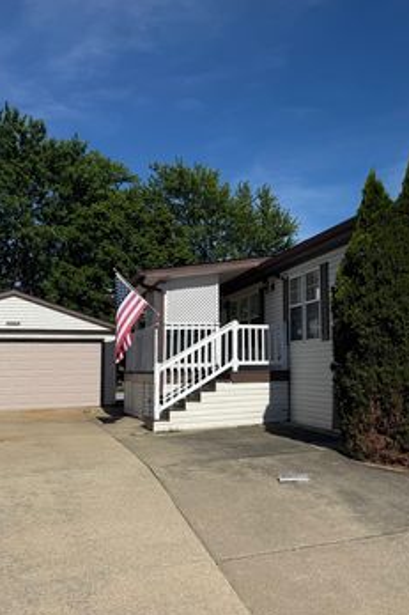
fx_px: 614
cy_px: 302
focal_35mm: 36
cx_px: 326
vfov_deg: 53.2
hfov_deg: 35.7
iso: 80
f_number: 1.78
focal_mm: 6.76
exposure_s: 1/10309
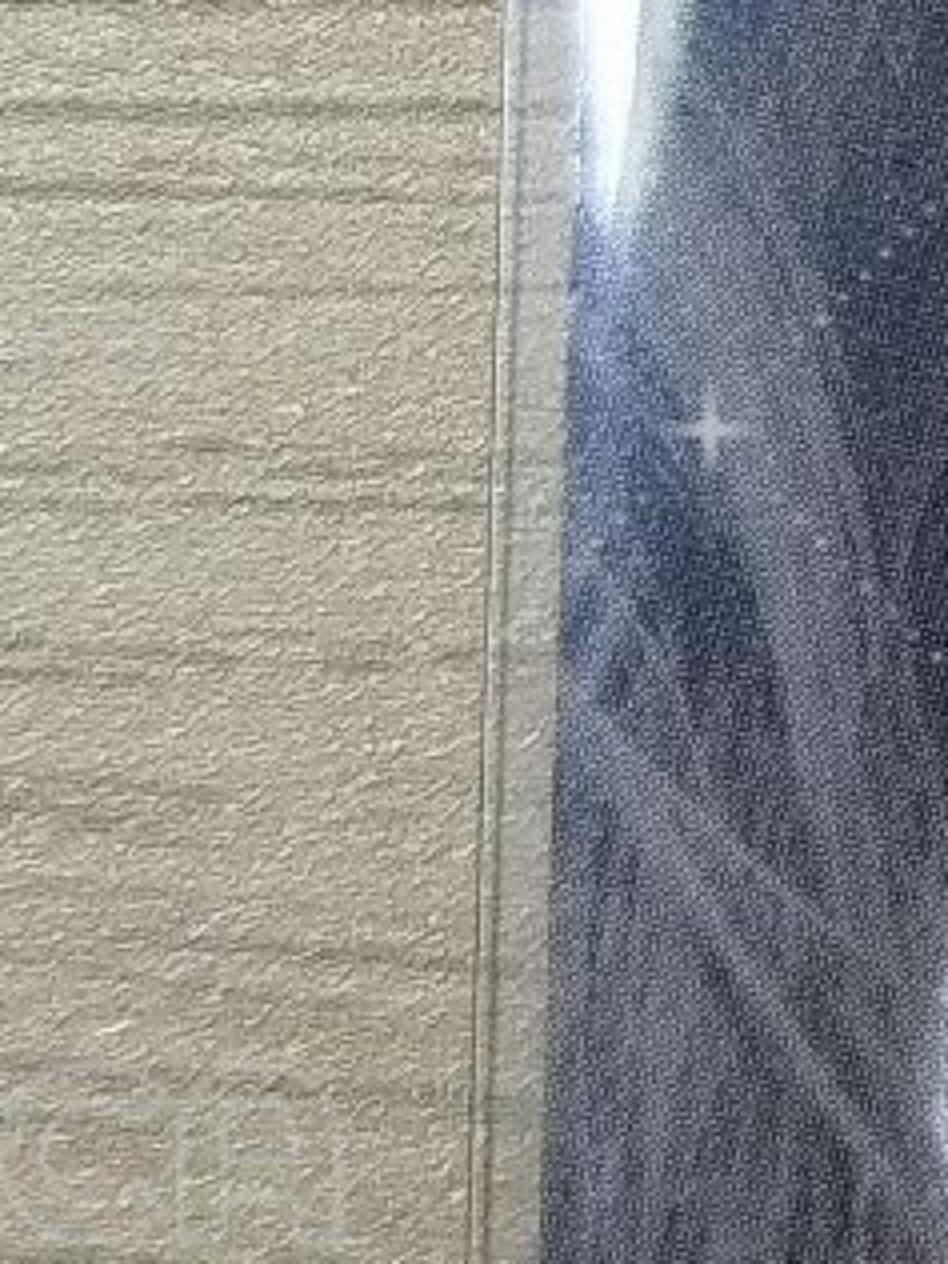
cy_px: -52
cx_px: 2148
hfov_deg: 8.7
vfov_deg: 12.3
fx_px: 5769
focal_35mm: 158
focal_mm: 5.31
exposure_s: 1/60
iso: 160
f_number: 1.7
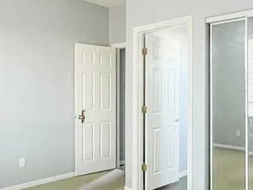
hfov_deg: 48.9
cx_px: 119
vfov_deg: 37.8
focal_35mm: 38
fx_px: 278
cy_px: 95
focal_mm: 1.57
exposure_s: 1/60
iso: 1000
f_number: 1.8
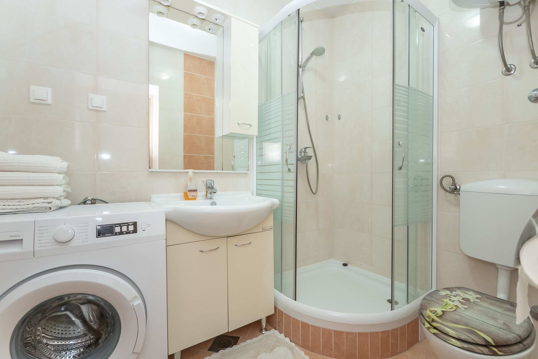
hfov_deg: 100.4
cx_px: 269
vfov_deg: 77.3
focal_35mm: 15
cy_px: 180
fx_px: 224
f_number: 4
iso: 560
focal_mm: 10
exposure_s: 1/60
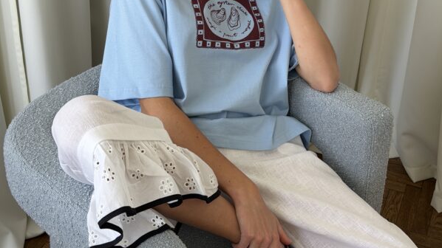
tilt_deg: -29.9
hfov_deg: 30.2
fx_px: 820
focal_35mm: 70
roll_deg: -2.9
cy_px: 41
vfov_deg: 17.1
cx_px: 221
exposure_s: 1/79
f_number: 1.78
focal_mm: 6.76
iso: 100
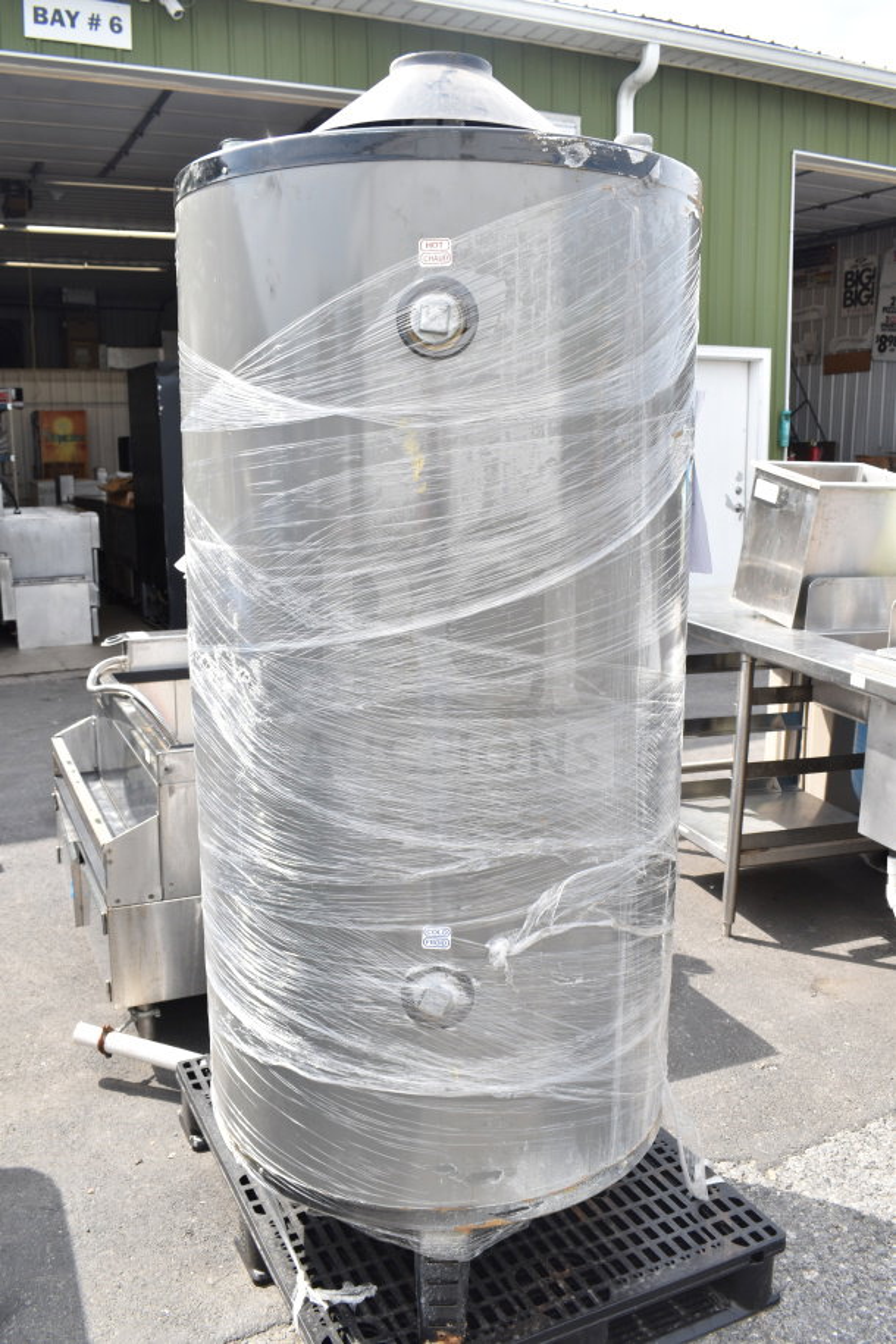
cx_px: 448
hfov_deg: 43.6
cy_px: 672
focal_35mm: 30
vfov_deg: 61.9
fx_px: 1120
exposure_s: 1/200
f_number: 7.1
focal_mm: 20
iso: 200
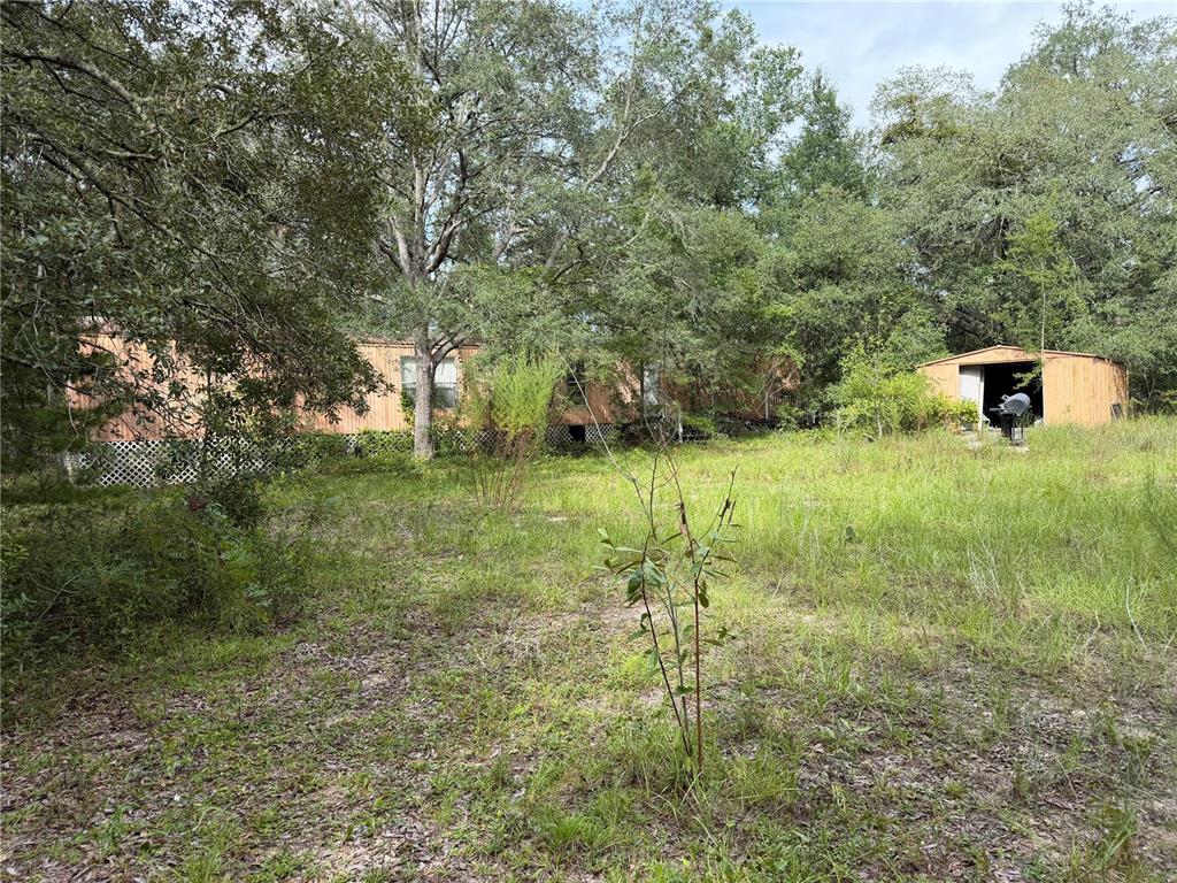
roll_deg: +2.1
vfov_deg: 56.8
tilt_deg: -2.3
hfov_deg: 71.6
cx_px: 588
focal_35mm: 24
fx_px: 816
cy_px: 442
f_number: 1.78
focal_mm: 6.76
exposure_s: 1/1522
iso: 100
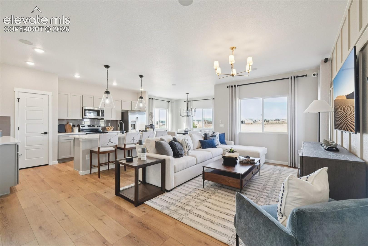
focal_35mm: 15
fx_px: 153
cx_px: 184
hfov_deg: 100.4
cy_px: 123
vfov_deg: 77.3
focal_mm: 10
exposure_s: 1/10
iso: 800
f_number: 8
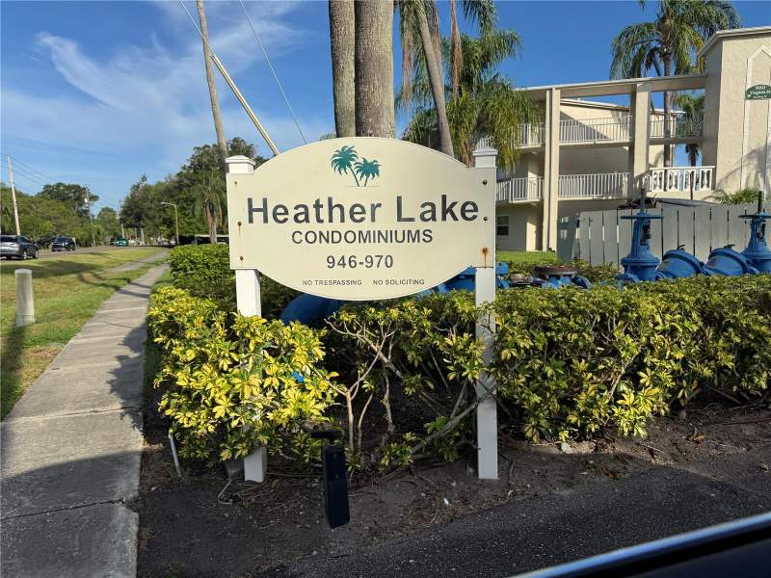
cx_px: 386
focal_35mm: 24
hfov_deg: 71.6
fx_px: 535
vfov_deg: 56.8
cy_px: 289
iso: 80
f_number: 1.78
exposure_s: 1/4950
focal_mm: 6.76
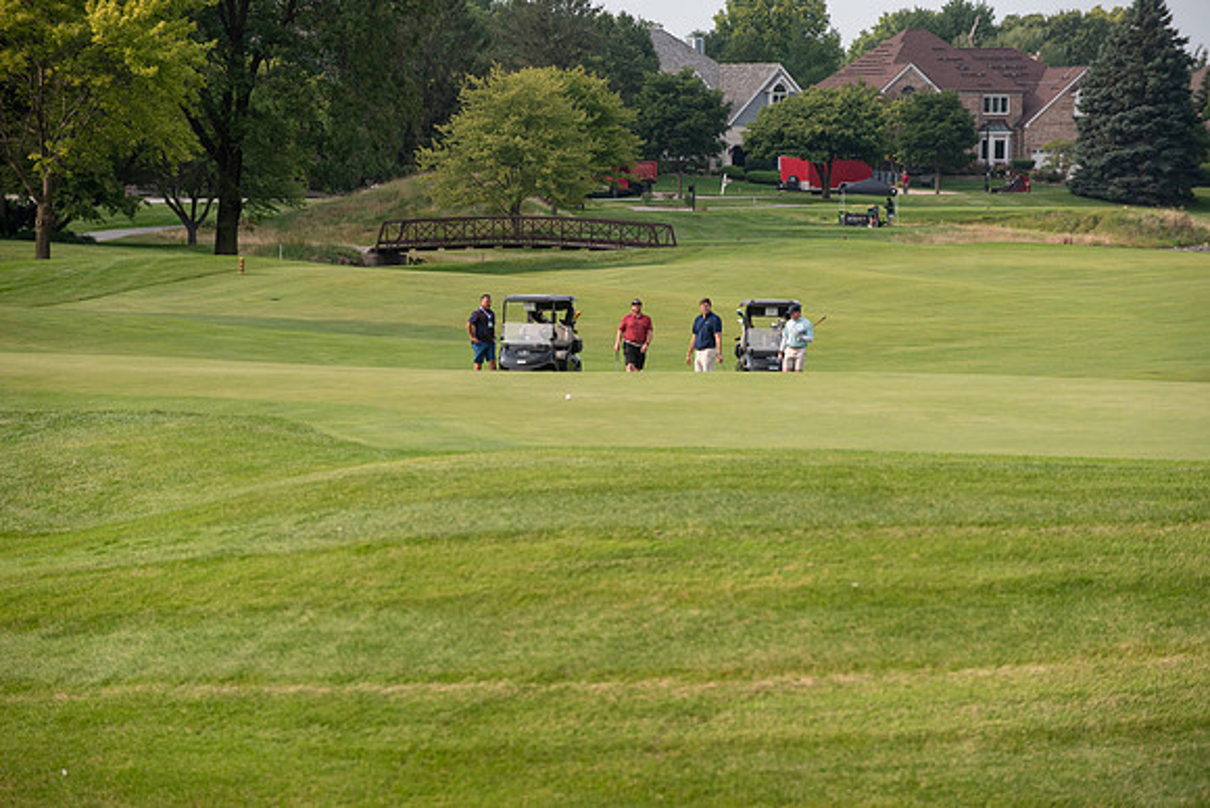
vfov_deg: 6.9
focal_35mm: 200
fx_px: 6730
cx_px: 605
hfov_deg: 10.3
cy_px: 404
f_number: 5
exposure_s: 1/1250
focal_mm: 200
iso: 250
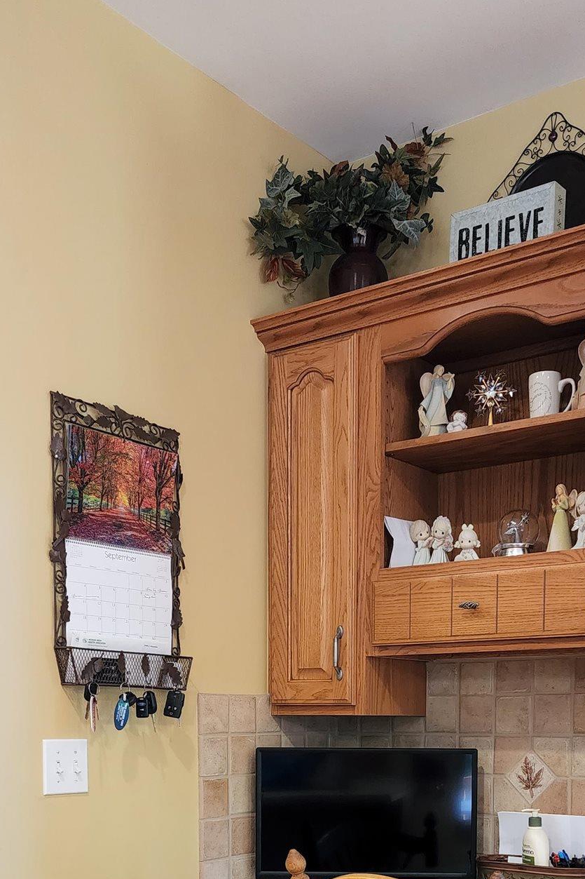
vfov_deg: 41.4
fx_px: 1073
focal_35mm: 44
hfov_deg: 30.5
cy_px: 773
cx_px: 331
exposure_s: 1/120
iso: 800
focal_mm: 6.4
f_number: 1.8
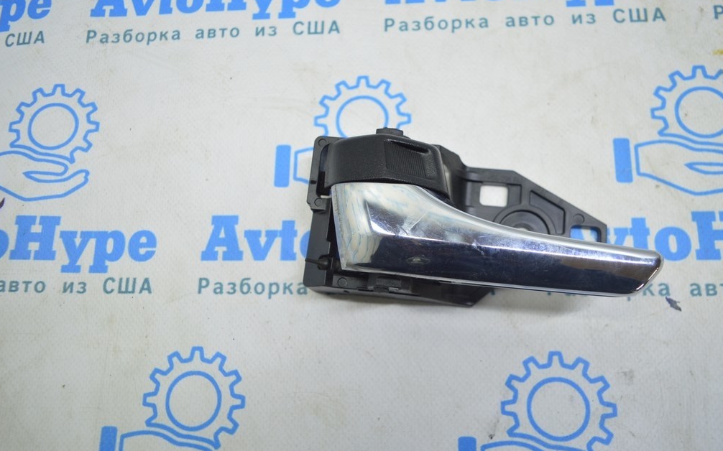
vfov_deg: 44.5
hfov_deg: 66.5
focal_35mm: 28
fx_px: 552
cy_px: 224
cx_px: 363
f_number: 3.5
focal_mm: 18
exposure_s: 1/50
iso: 400
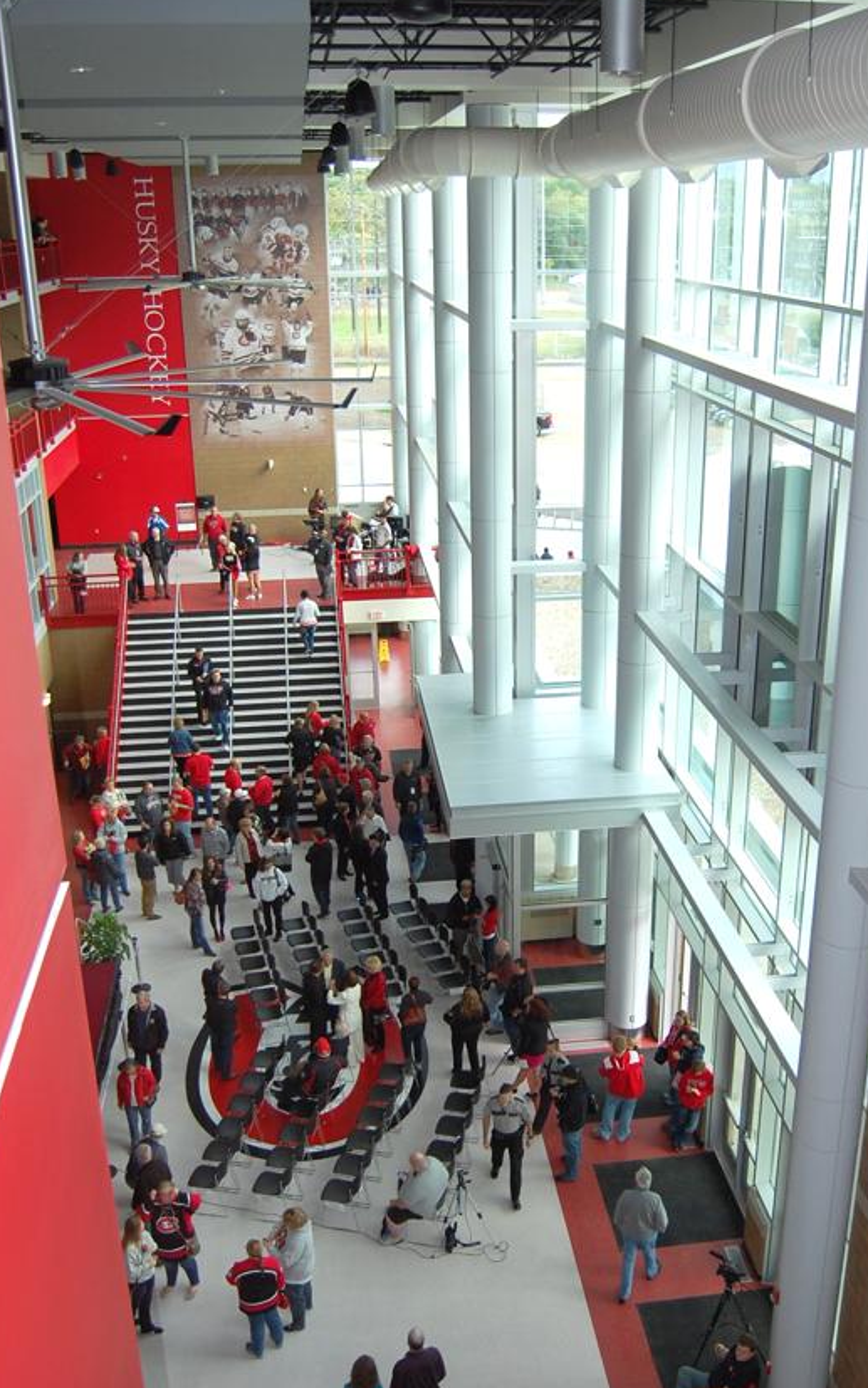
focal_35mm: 34
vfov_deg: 56.7
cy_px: 730
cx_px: 523
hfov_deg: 37.1
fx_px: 1287
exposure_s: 1/320
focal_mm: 18
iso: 400
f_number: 3.5
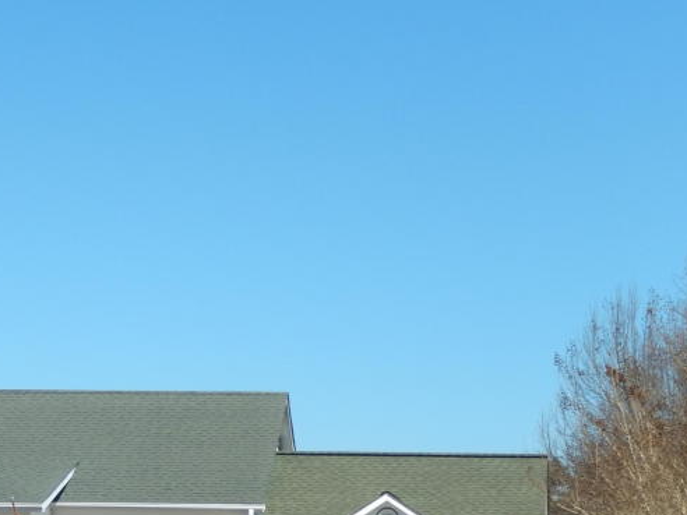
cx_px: 47
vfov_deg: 9.7
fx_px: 3017
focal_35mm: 152
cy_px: 490
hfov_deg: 12.9
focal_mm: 13.1
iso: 125
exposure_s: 1/800
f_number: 4.9
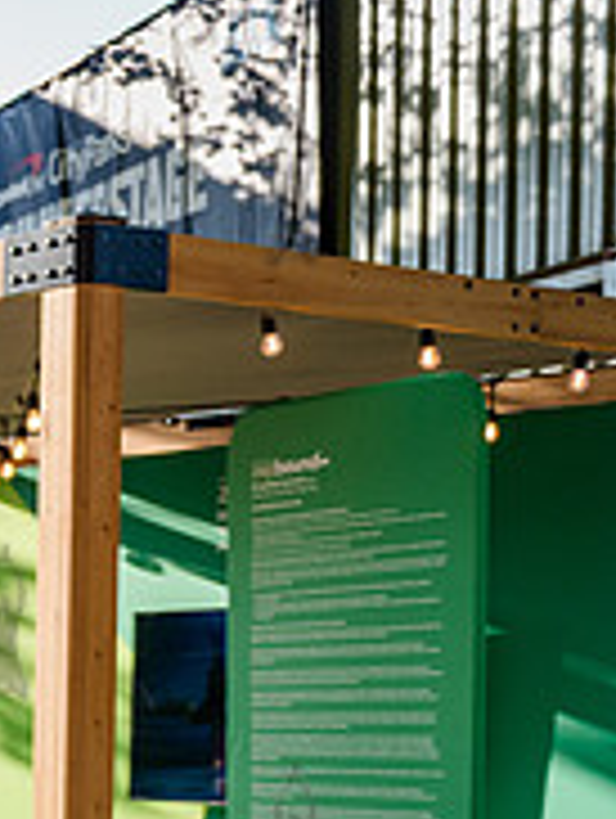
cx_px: -580
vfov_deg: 19.4
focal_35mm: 98
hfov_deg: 13.2
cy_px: 839
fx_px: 2320
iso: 500
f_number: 2.8
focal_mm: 32
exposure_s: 1/1600
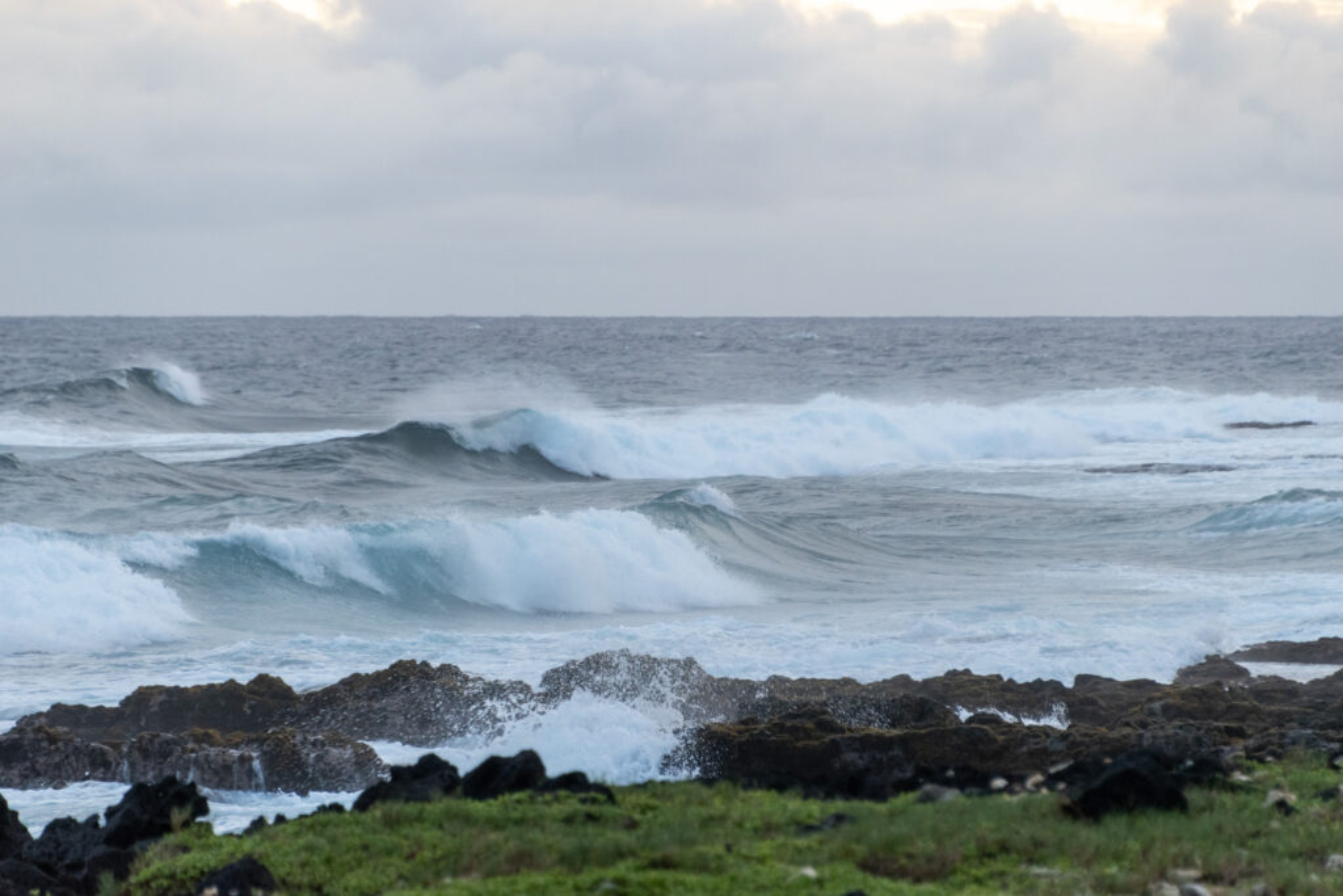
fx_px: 8954
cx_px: 672
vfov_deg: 5.7
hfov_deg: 8.6
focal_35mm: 240
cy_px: 448
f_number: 6
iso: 640
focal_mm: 160
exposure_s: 1/160
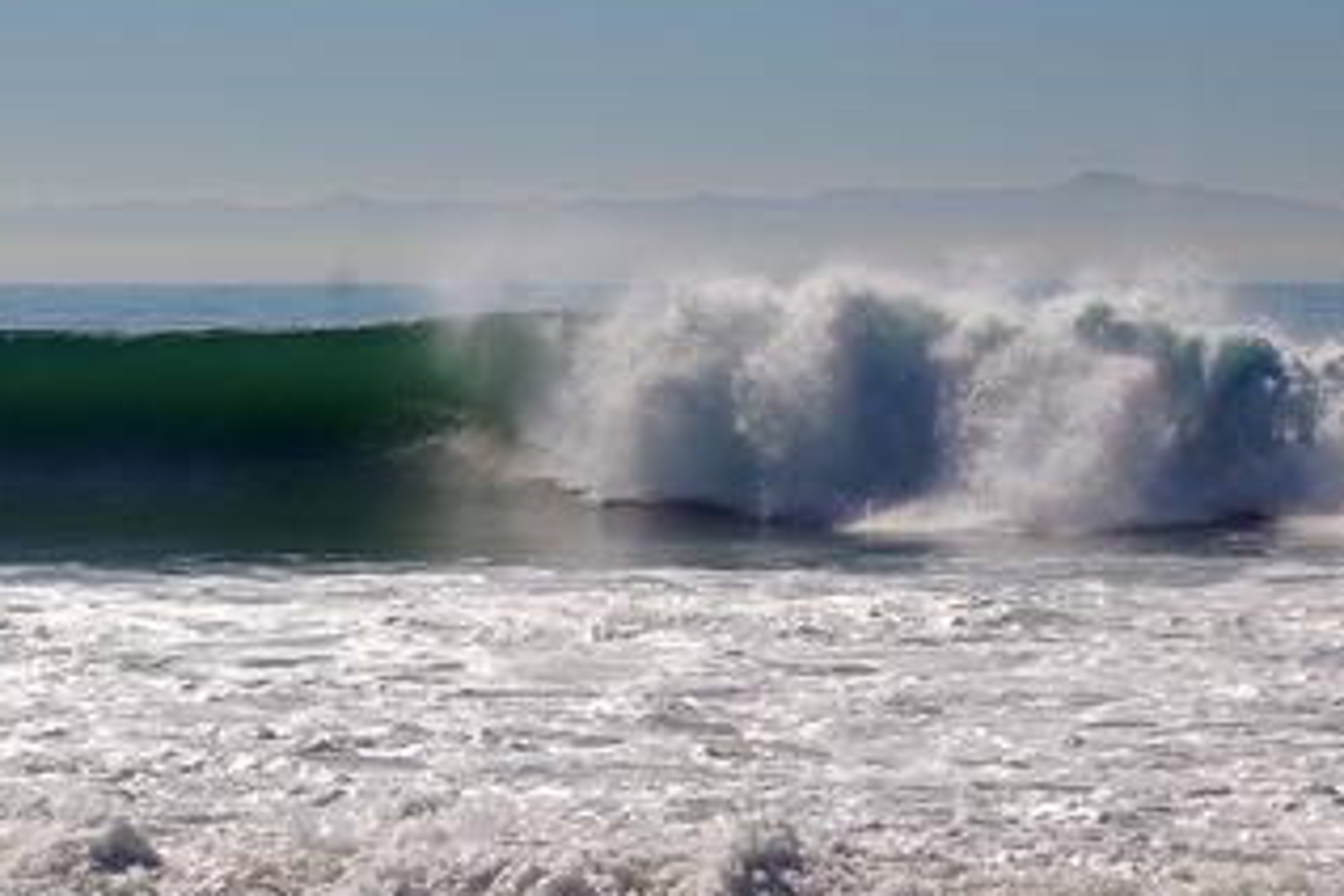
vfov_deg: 7.6
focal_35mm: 181
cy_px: 374
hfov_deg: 11.3
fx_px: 6757
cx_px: 302
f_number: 9
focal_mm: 70
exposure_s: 1/1250
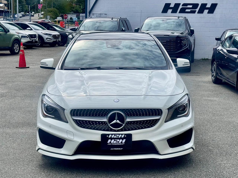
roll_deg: -1.6
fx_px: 330
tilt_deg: -7.9
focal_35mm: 48
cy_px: 89
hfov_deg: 39.7
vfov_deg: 30.3
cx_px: 119
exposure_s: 1/7092
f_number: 1.78
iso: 64
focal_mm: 6.76
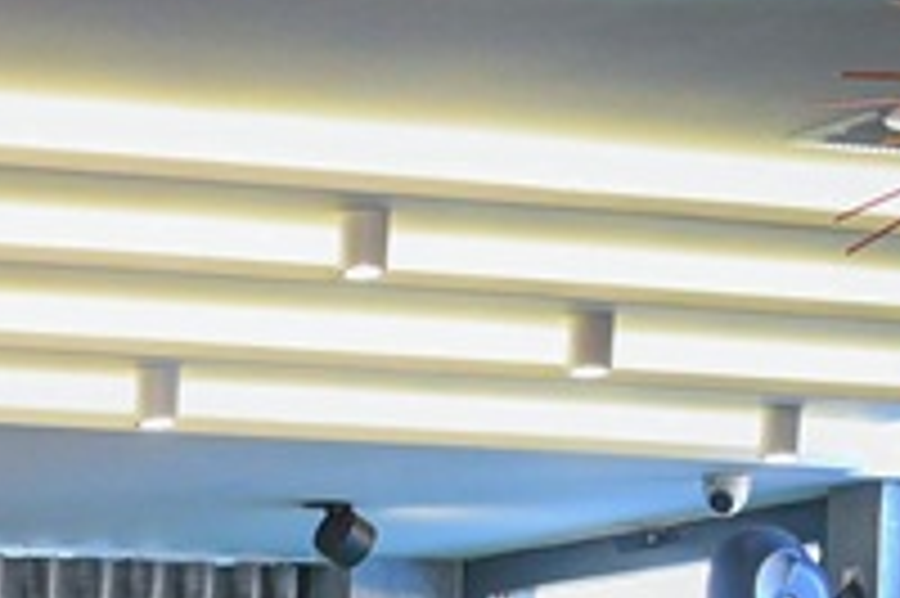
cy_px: 1511
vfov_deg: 8.5
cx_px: -720
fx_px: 3597
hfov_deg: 12.9
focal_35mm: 144
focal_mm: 24
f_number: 2.8
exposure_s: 1/250
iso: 3200
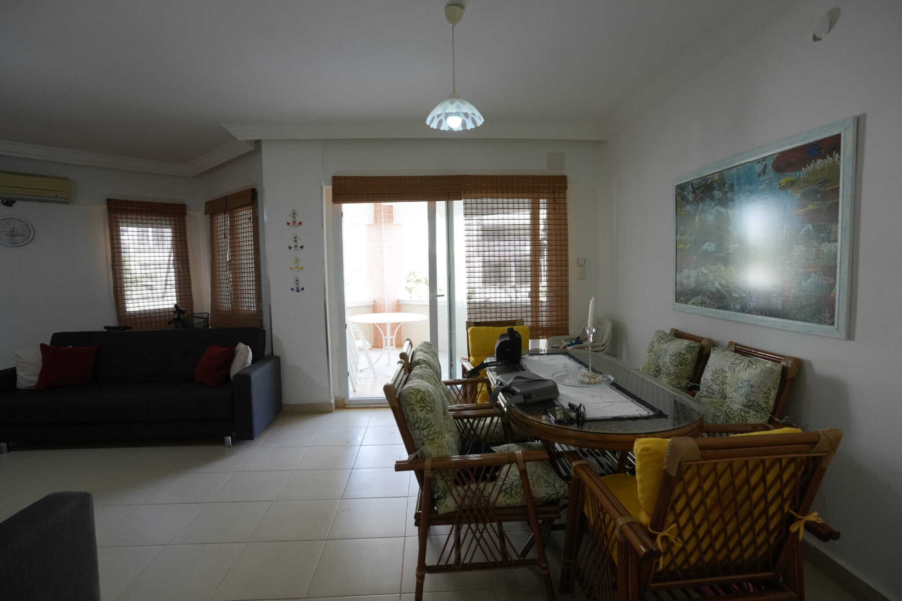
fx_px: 426
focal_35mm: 17
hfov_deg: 93.3
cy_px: 300
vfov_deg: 70.4
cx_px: 451
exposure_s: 1/160
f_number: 4
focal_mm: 17
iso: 800
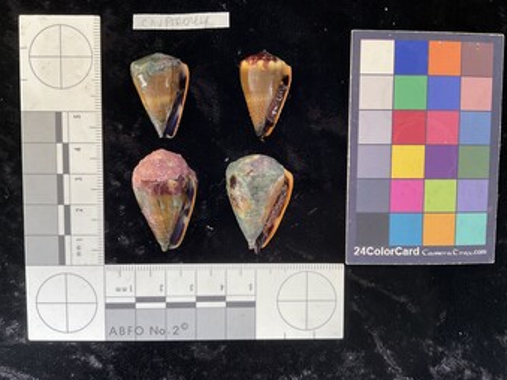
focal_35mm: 30
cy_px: 186
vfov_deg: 46.8
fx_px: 439
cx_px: 256
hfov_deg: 60.0
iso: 50
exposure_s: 1/60
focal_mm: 3
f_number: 1.8
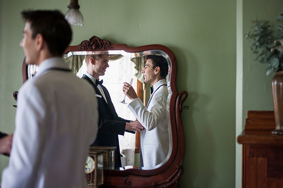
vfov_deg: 25.4
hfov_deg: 37.4
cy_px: 95
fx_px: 418
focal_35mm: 53
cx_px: 151
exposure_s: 1/500
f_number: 1.8
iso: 1000
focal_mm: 50
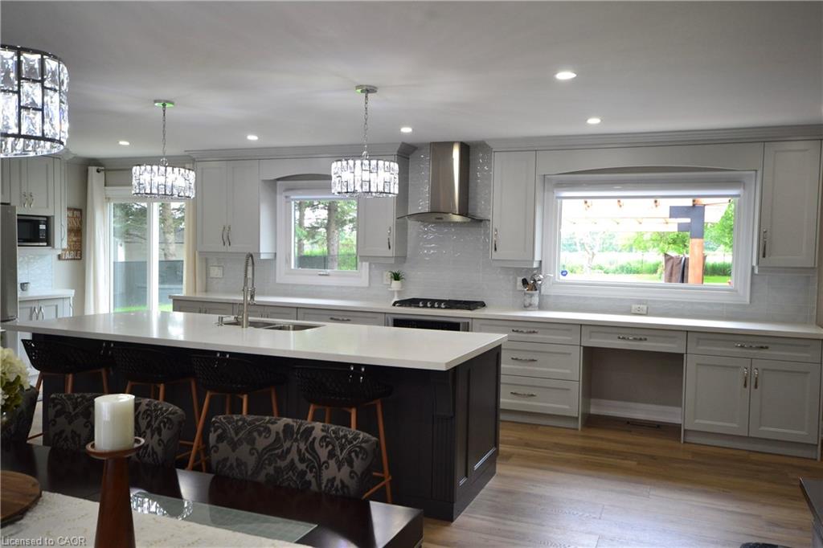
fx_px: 686
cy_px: 274
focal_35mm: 30
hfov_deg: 61.9
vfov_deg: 43.6
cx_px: 412
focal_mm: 20
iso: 800
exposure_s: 1/60
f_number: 6.3
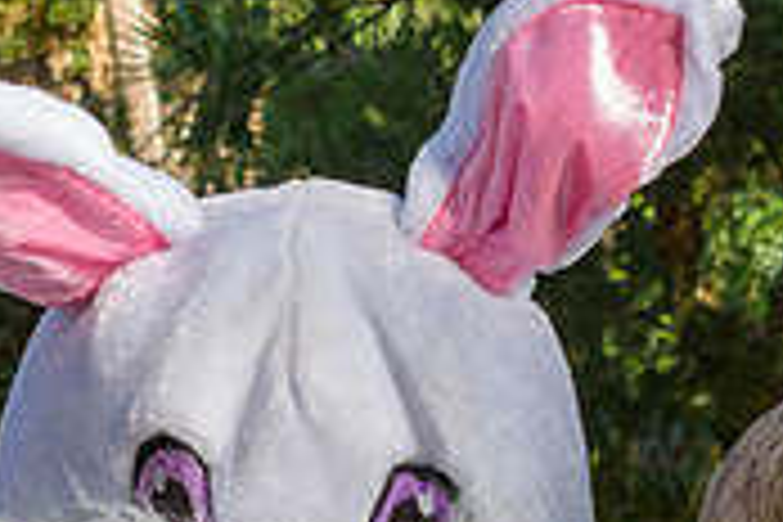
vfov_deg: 6.5
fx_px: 4567
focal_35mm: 210
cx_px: 36
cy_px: 776
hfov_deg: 9.7
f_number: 8
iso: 400
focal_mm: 42
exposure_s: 1/250
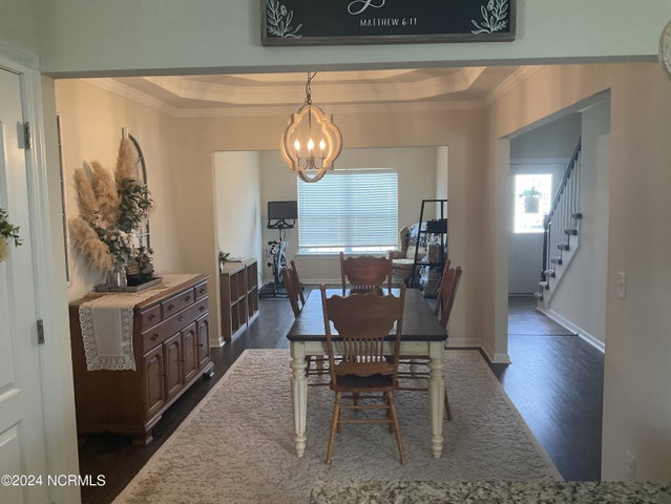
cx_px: 336
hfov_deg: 61.6
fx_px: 562
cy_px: 252
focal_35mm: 29
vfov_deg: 48.3
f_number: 1.8
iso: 100
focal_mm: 3
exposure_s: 1/60
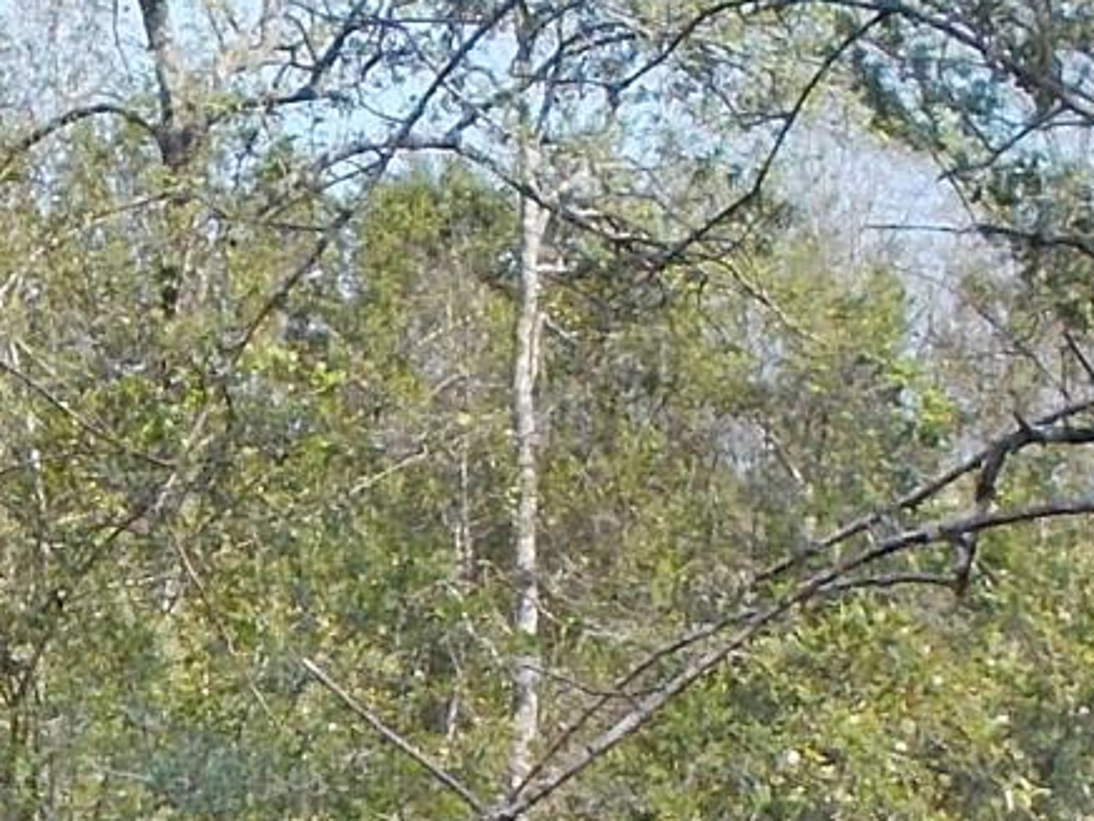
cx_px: -3
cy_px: 786
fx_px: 5657
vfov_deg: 8.3
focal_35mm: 179
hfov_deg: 10.9
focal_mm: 4.6
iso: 80
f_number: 3.2
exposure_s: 1/500
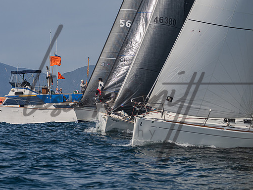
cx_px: 99
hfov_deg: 10.1
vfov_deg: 7.6
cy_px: 73
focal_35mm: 195
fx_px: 1426
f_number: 6.3
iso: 320
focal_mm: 140
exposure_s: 1/4000
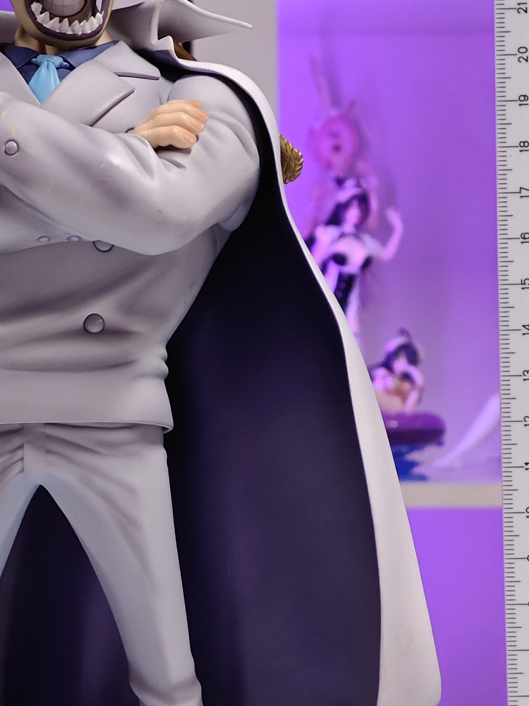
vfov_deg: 12.0
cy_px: 427
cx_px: 98
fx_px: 3362
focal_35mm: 165
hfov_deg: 9.0
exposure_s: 1/17.3
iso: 400
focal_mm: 7.48
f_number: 2.4
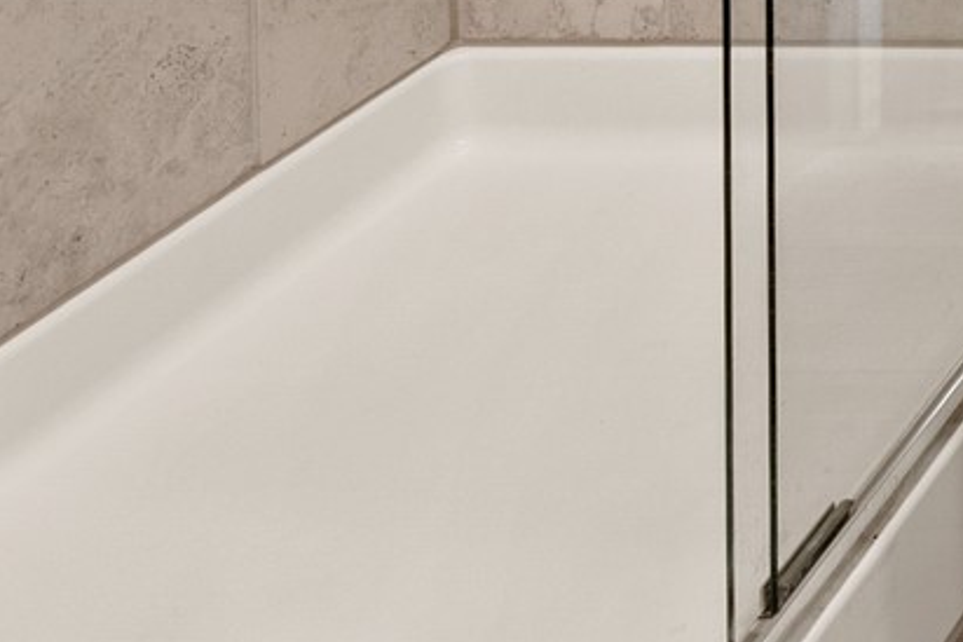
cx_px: 1966
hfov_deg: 17.9
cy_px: -963
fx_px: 1979
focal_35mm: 74
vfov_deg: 13.1
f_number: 8
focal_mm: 14
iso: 250
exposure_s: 1/6
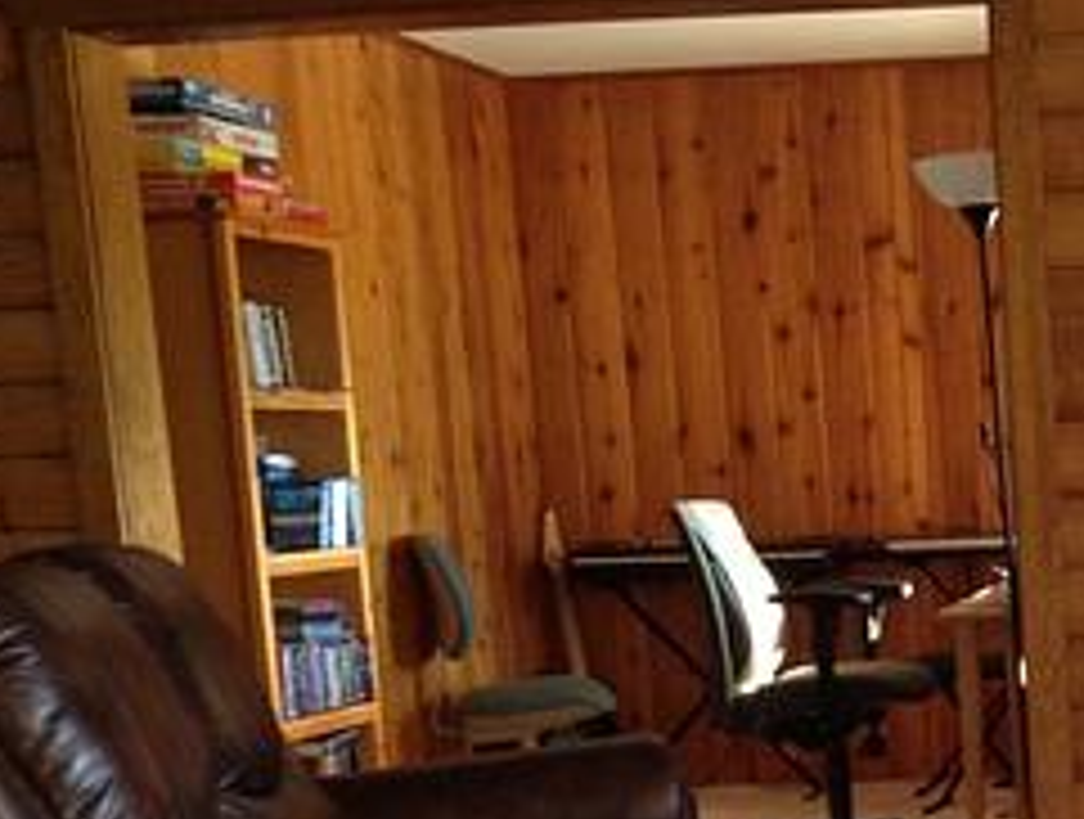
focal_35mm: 90
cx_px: 1219
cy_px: 898
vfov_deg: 16.0
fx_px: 2825
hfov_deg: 20.6
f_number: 2.4
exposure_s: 1/20
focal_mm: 4.28
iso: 200
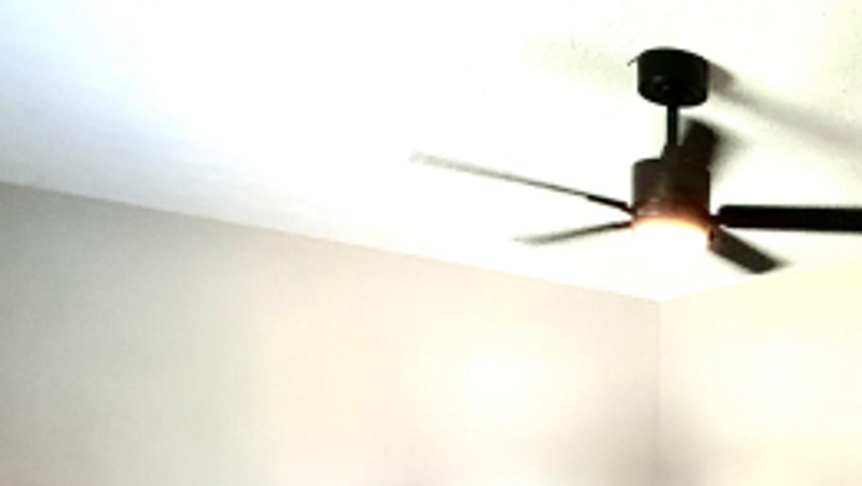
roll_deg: -2.0
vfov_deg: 24.4
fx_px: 892
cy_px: 711
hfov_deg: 45.7
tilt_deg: -12.7
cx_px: 808
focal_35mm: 39
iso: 320
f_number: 2.2
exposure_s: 1/67
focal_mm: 2.22
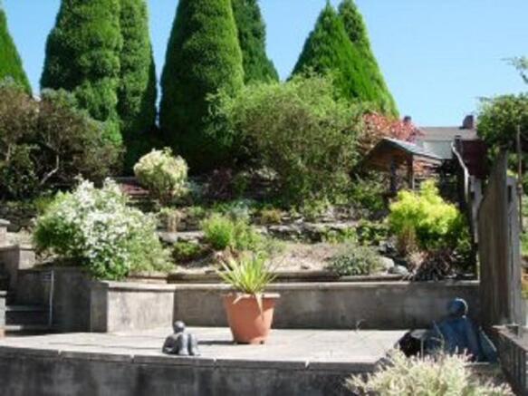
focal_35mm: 38
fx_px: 579
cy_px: 198
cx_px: 264
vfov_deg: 37.7
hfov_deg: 49.0
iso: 79
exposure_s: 1/271
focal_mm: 7.8
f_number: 4.8
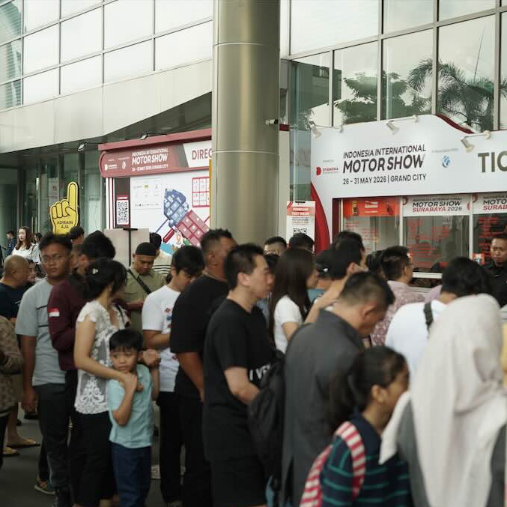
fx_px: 895
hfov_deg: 31.2
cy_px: 254
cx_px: 371
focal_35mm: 54
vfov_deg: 31.6
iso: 160
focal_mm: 42
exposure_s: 1/400
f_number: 2.8
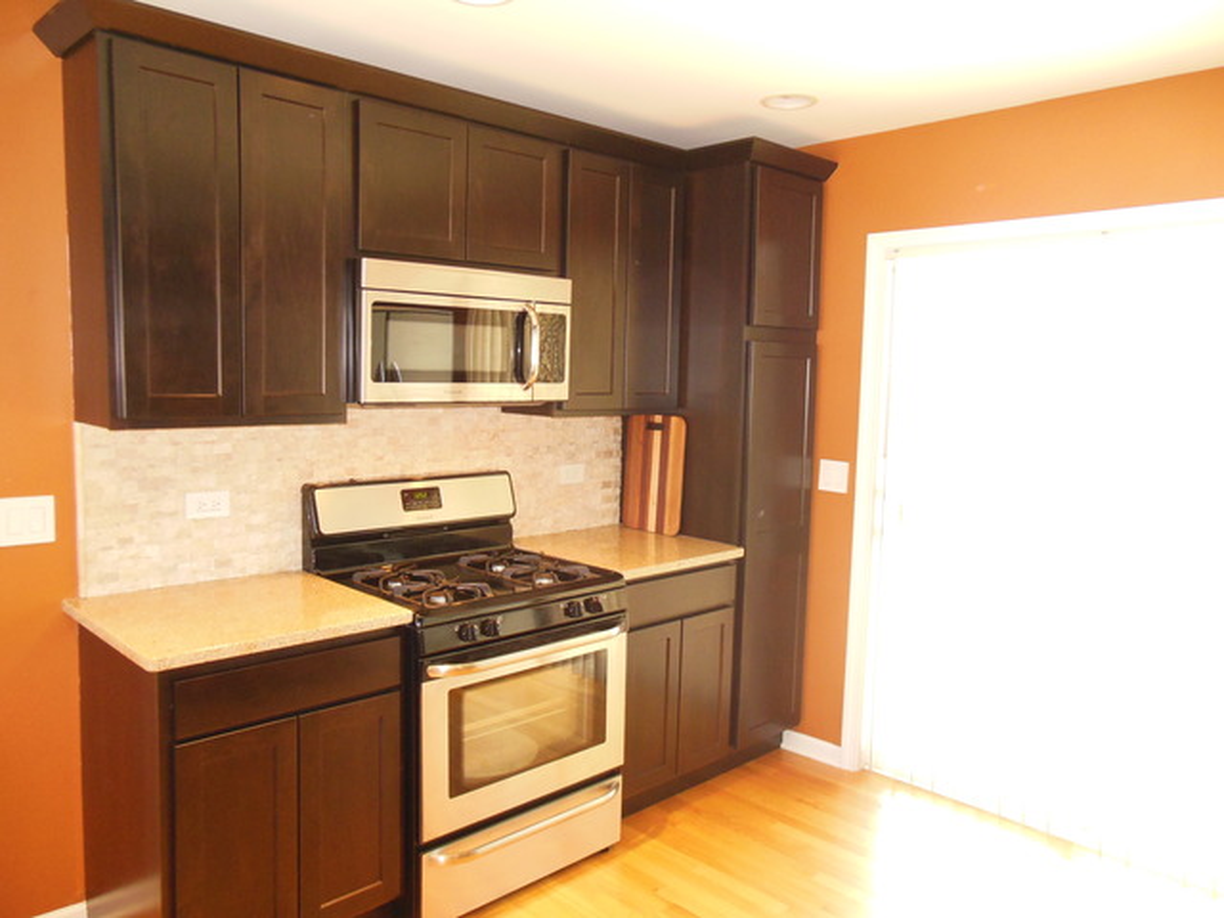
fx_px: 884
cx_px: 612
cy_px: 459
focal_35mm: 25
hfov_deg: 69.4
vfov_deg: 54.9
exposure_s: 1/30
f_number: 3.2
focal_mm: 4.5
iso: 400
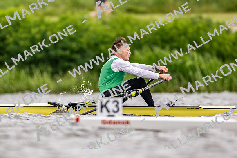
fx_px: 5921
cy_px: 79
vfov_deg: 1.5
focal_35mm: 900
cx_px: 118
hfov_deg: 2.3
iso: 720
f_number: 4
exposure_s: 1/2500
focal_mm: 600
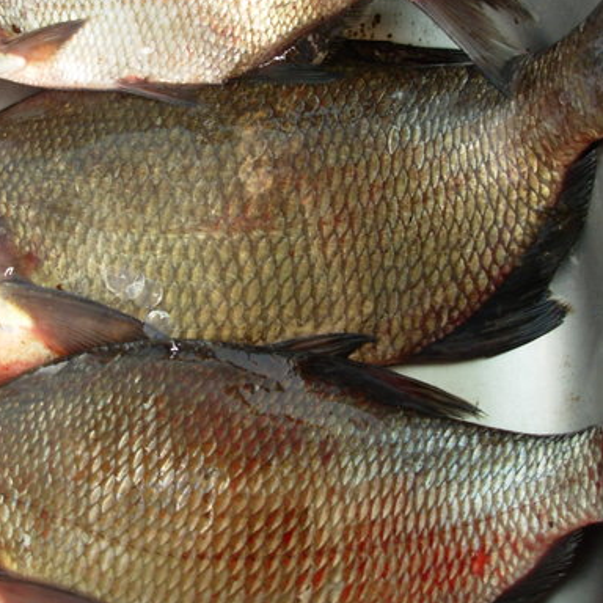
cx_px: 220
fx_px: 1380
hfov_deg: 24.6
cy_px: 236
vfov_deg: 24.6
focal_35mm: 70
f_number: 2.9
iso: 50
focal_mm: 6.3
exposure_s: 1/5.3
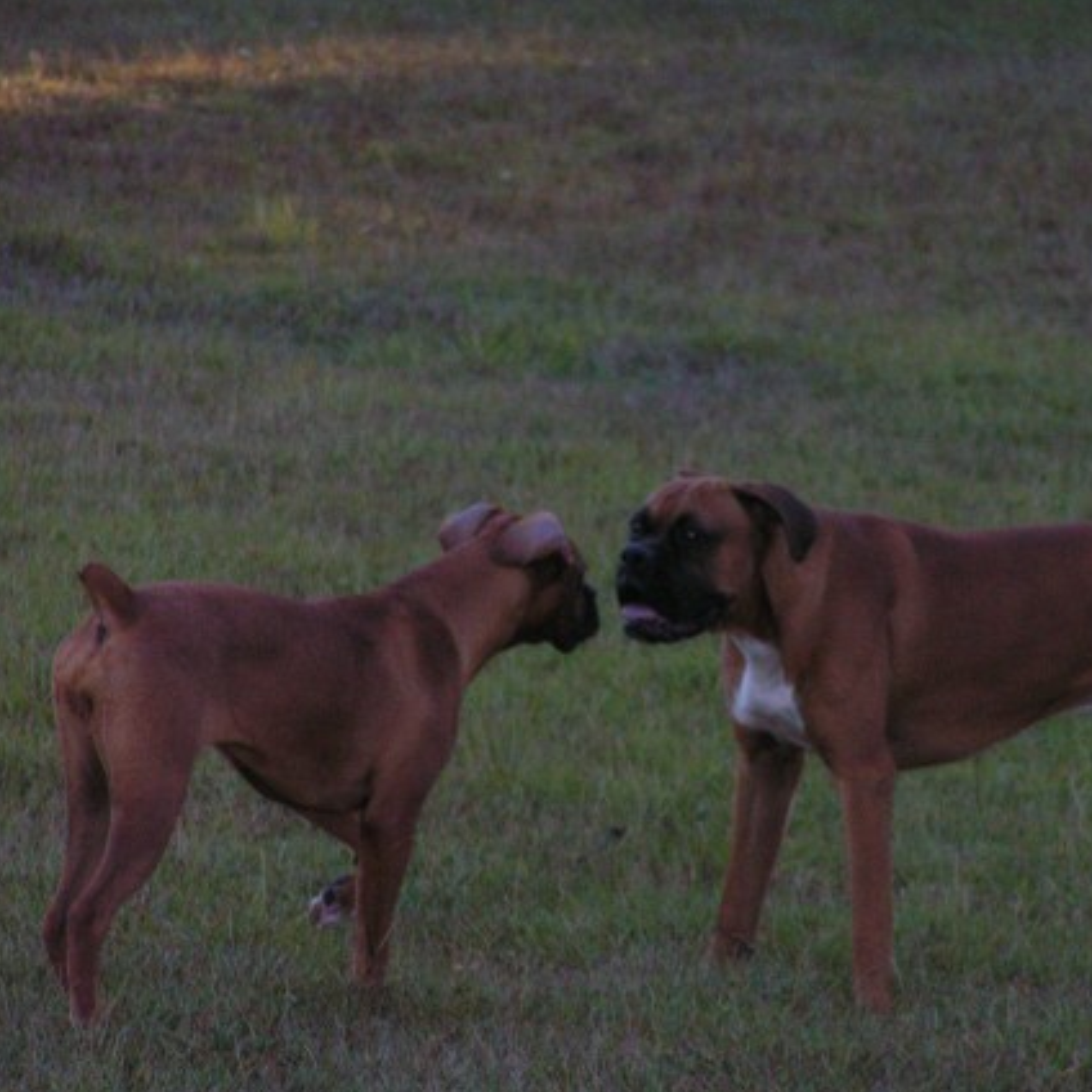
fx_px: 16061
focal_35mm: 450
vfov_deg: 3.9
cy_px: 546
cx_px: 677
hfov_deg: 3.9
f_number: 3.7
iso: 200
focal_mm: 63
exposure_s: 1/400
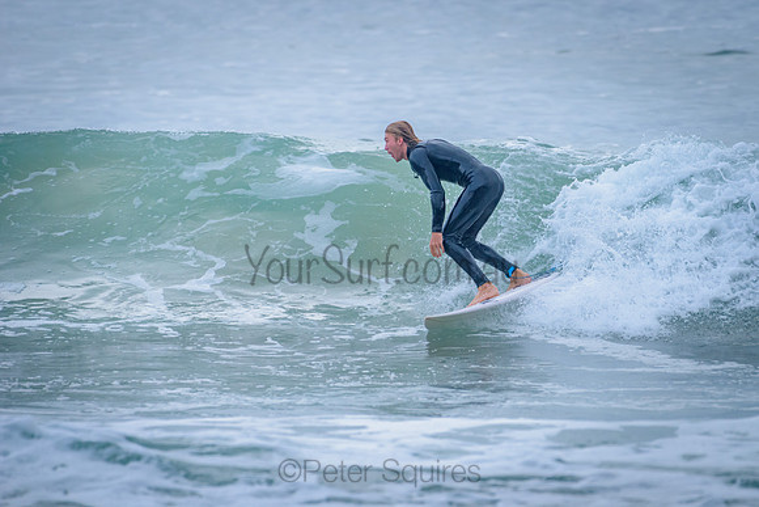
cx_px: 465
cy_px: 229
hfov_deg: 3.4
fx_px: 12925
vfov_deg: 2.2
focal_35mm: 613
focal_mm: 500
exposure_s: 1/2000
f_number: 5.6
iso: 900
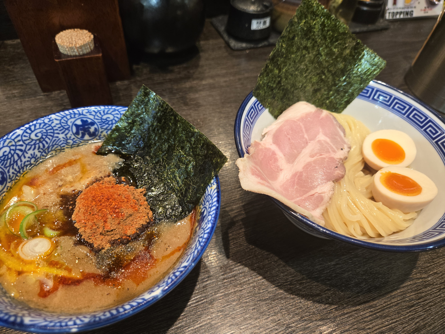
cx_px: 222
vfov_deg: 58.9
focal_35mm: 23
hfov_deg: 73.9
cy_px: 167
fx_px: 296
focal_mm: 5.4
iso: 250
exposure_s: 1/120
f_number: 1.8
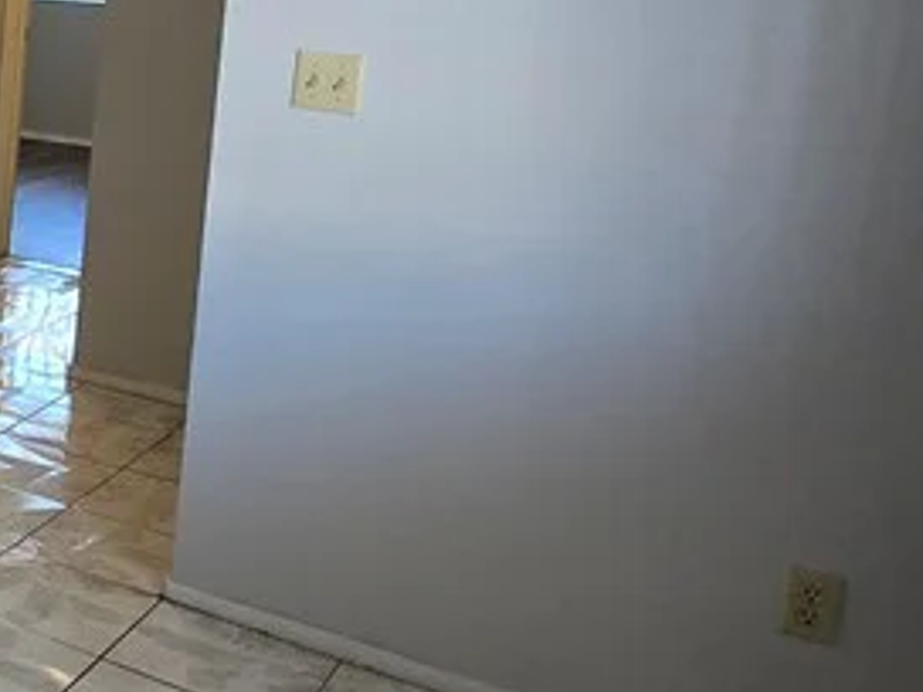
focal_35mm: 49
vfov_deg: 28.8
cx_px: -478
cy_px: 109
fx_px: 1307
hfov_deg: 26.9
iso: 160
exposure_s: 1/60
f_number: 2.2
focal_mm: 2.2
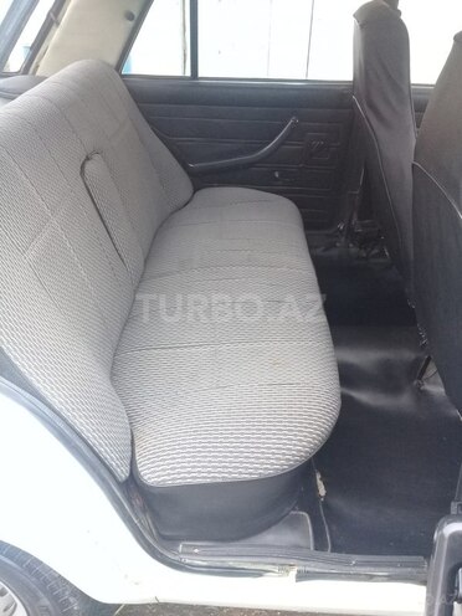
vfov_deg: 58.4
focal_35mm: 31
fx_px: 552
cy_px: 308
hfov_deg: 45.4
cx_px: 231
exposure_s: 1/33
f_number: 2.2
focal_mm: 3.3
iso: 160
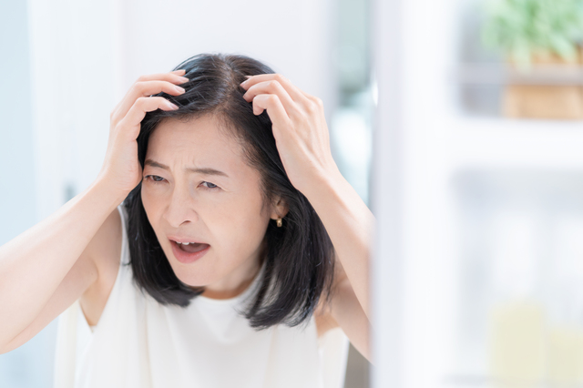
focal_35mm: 85
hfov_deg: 23.9
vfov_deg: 16.1
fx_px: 1376
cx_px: 292
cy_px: 194
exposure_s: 1/250
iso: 160
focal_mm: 85
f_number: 1.8
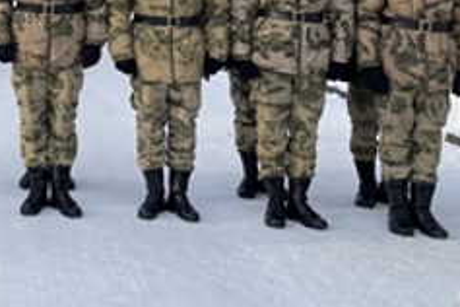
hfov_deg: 25.0
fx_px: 971
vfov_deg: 17.4
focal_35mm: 76
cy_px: -16
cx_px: -27
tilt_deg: -1.6
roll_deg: +0.6
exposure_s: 1/678
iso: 32
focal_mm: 4.2
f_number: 1.6
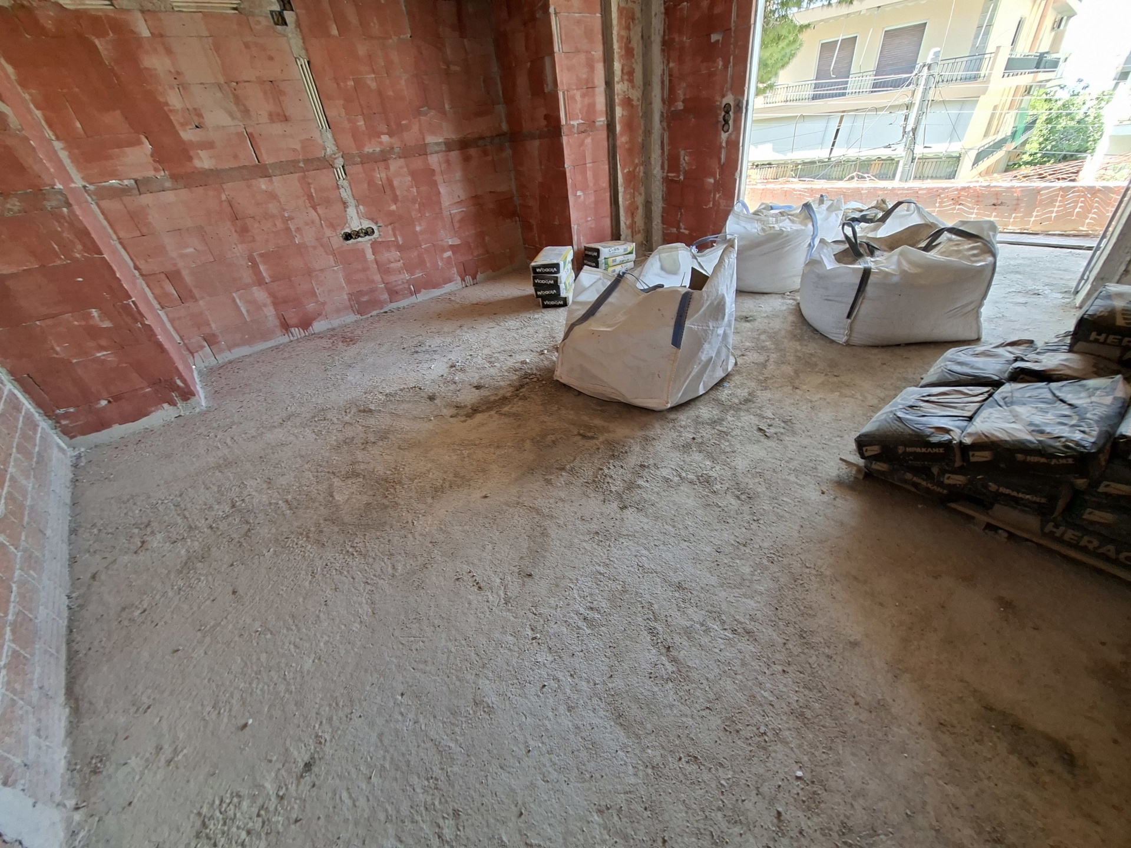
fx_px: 425
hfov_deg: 106.2
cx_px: 566
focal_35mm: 13
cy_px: 424
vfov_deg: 89.9
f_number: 2.2
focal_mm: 1.74
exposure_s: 1/40
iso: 40
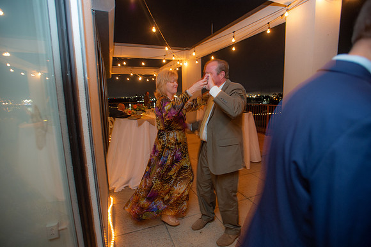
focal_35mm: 17
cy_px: 124
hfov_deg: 93.3
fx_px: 175
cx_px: 186
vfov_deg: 70.4
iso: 1600
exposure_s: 1/15
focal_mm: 17
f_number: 3.2
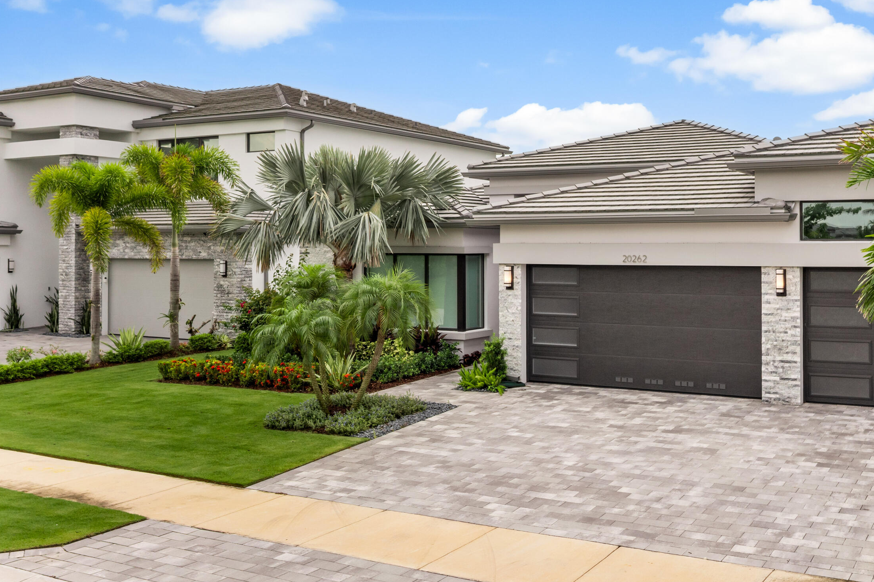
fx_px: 922
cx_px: 543
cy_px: 264
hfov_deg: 50.2
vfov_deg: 35.0
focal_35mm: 38
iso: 100
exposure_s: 1/200
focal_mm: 10.26
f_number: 5
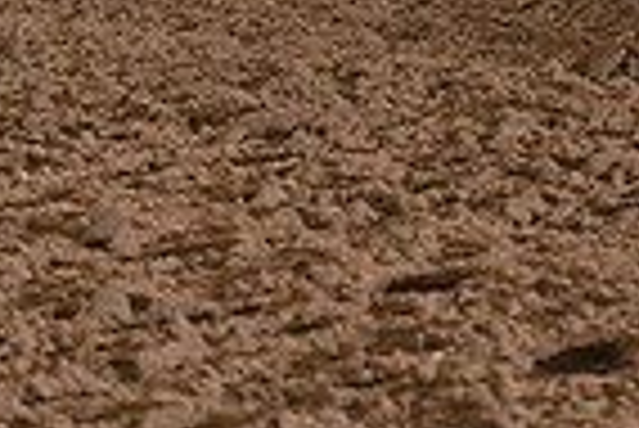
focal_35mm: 389
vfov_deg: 3.5
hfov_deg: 5.2
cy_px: -376
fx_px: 6912
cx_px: 1089
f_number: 5
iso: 3200
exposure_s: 1/250
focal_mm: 95
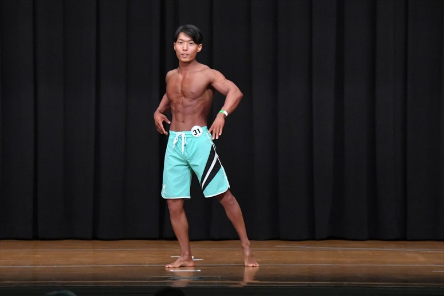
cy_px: 148
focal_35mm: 225
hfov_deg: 9.2
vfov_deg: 6.1
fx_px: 2774
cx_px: 222
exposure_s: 1/400
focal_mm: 150
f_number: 5.6
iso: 8000
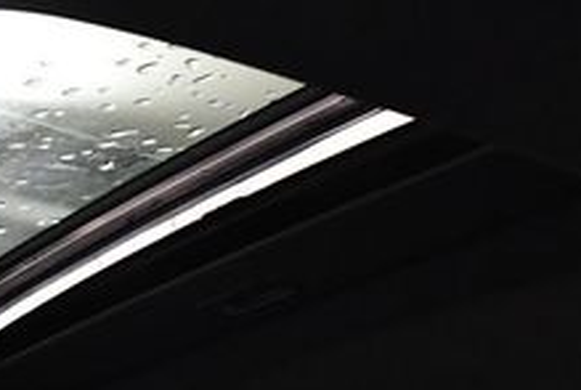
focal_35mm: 105
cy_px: 226
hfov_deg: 19.0
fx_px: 1698
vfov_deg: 13.1
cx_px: 48
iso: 3200
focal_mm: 18
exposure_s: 1/125
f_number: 3.5
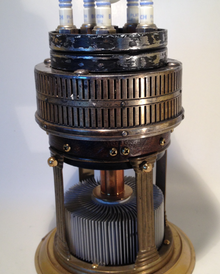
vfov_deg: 36.6
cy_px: 119
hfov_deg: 29.7
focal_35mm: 51
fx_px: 415
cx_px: 115
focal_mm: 4.28
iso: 80
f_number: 2.4
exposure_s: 1/120
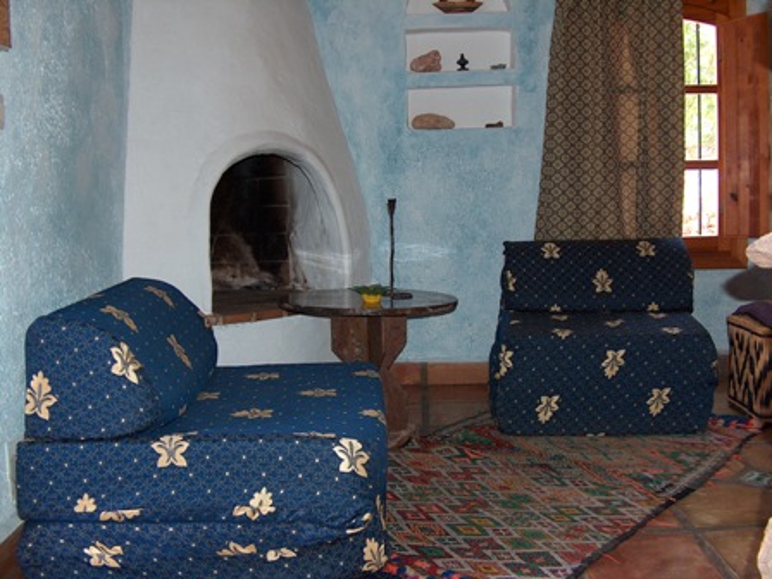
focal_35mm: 37
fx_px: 825
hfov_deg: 50.1
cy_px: 290
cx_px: 386
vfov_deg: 38.7
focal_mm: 7.6
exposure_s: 1/60
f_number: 2.8
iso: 100
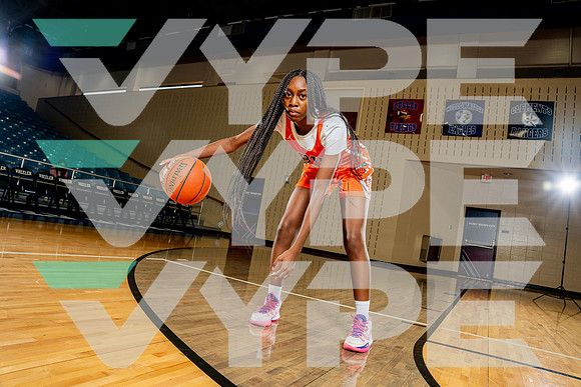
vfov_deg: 53.2
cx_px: 290
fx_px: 387
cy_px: 194
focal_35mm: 24
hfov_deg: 73.7
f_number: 5.6
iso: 400
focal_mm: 24
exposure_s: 1/250
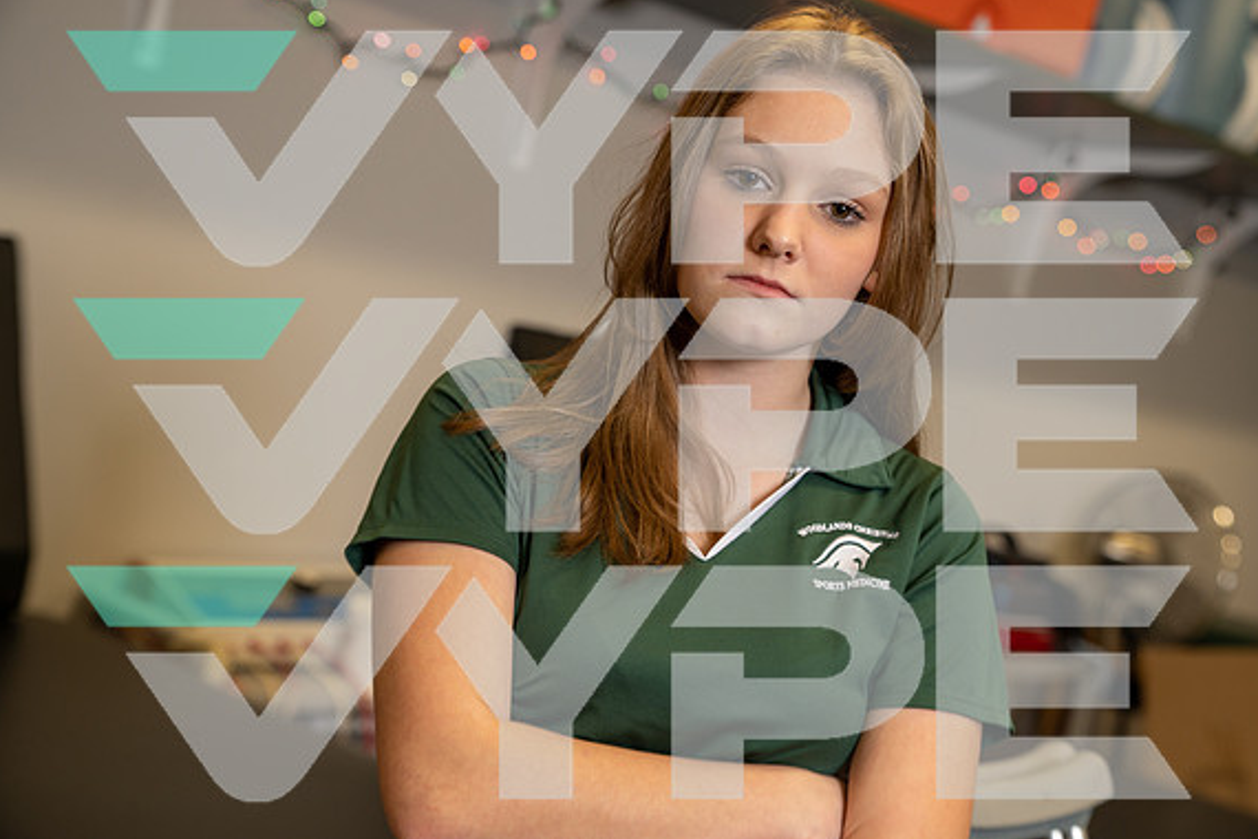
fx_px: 1922
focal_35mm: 55
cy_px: 416
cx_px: 636
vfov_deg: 24.6
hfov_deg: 36.2
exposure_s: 1/250
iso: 400
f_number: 3.5
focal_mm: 54
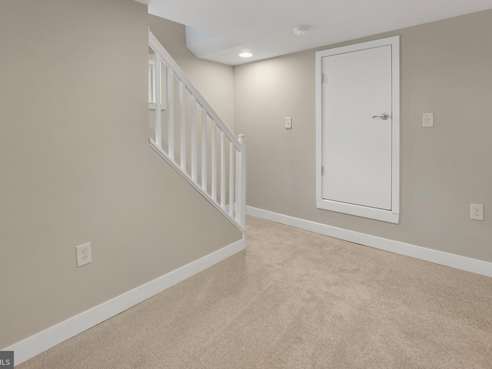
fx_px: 242
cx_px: 241
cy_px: 178
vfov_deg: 74.7
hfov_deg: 91.0
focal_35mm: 17
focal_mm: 10
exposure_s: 1/2
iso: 100
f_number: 4
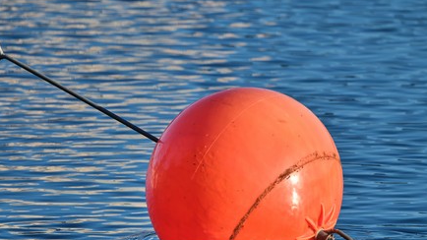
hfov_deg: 2.3
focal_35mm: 927
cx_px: 171
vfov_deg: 1.3
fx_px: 10495
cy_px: 209
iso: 125
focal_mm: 400
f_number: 4.5
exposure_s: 1/800
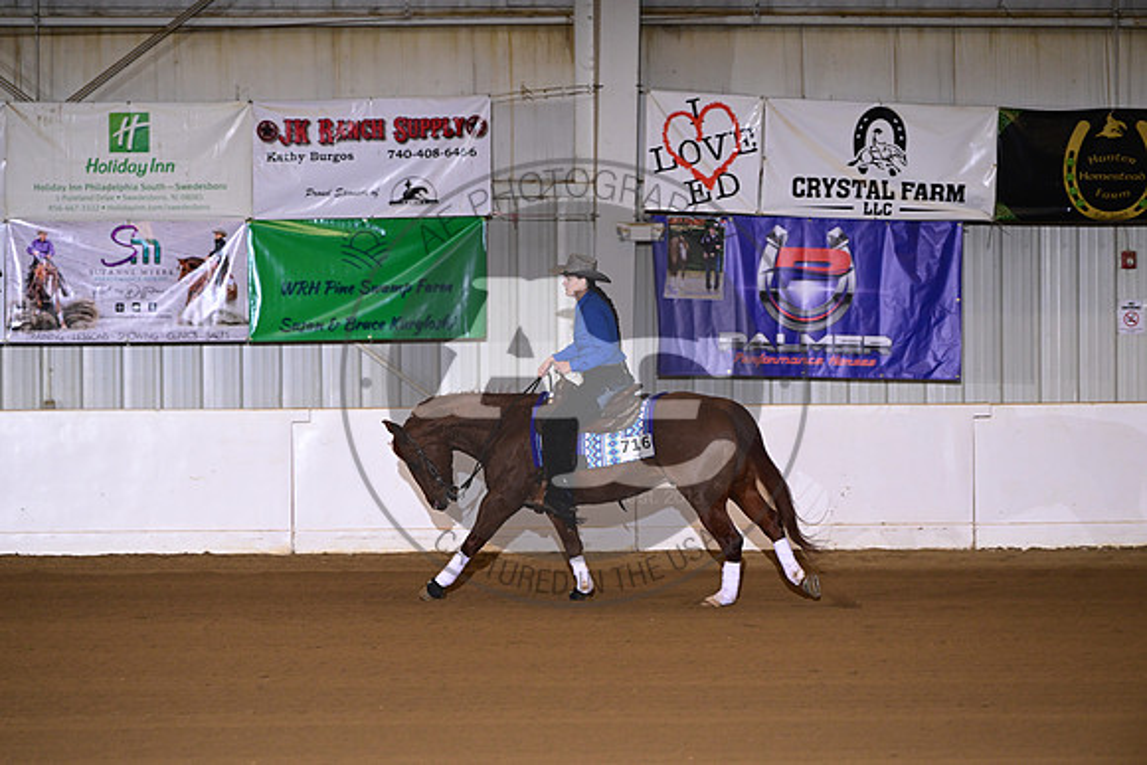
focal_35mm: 200
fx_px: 6373
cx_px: 574
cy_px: 382
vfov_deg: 6.9
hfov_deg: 10.3
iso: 2000
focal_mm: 200
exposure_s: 1/200
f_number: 4
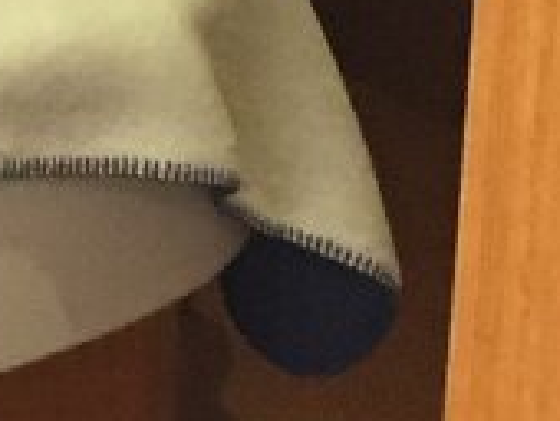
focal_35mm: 218
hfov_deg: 7.5
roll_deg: +0.3
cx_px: -1314
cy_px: -1099
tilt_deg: -10.5
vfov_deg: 6.0
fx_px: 3532
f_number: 2.2
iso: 200
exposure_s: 1/33
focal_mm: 4.15
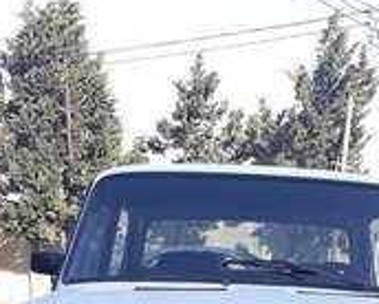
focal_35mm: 76
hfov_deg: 24.8
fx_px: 853
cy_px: 463
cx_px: 278
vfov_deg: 17.9
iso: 40
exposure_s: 1/379
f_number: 1.9
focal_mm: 3.6
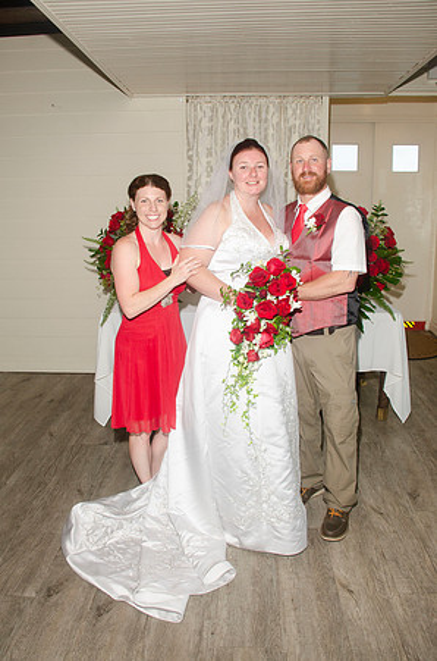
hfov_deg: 47.7
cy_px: 330
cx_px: 218
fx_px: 494
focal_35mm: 27
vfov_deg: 67.5
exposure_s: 1/250
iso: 400
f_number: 5.6
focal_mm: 18
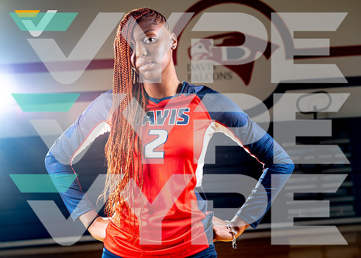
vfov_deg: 25.9
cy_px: 131
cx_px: 202
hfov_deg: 35.6
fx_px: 561
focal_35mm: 55
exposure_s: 1/125
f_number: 4
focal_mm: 50
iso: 125
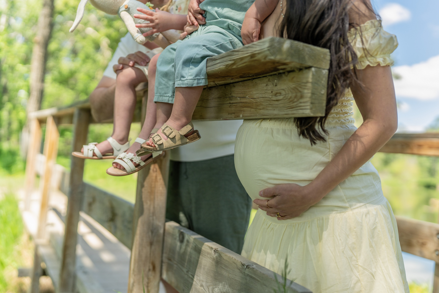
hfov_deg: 54.4
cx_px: 220
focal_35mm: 35
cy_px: 146
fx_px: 427
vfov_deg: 37.9
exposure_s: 1/2500
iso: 200
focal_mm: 35
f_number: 1.8
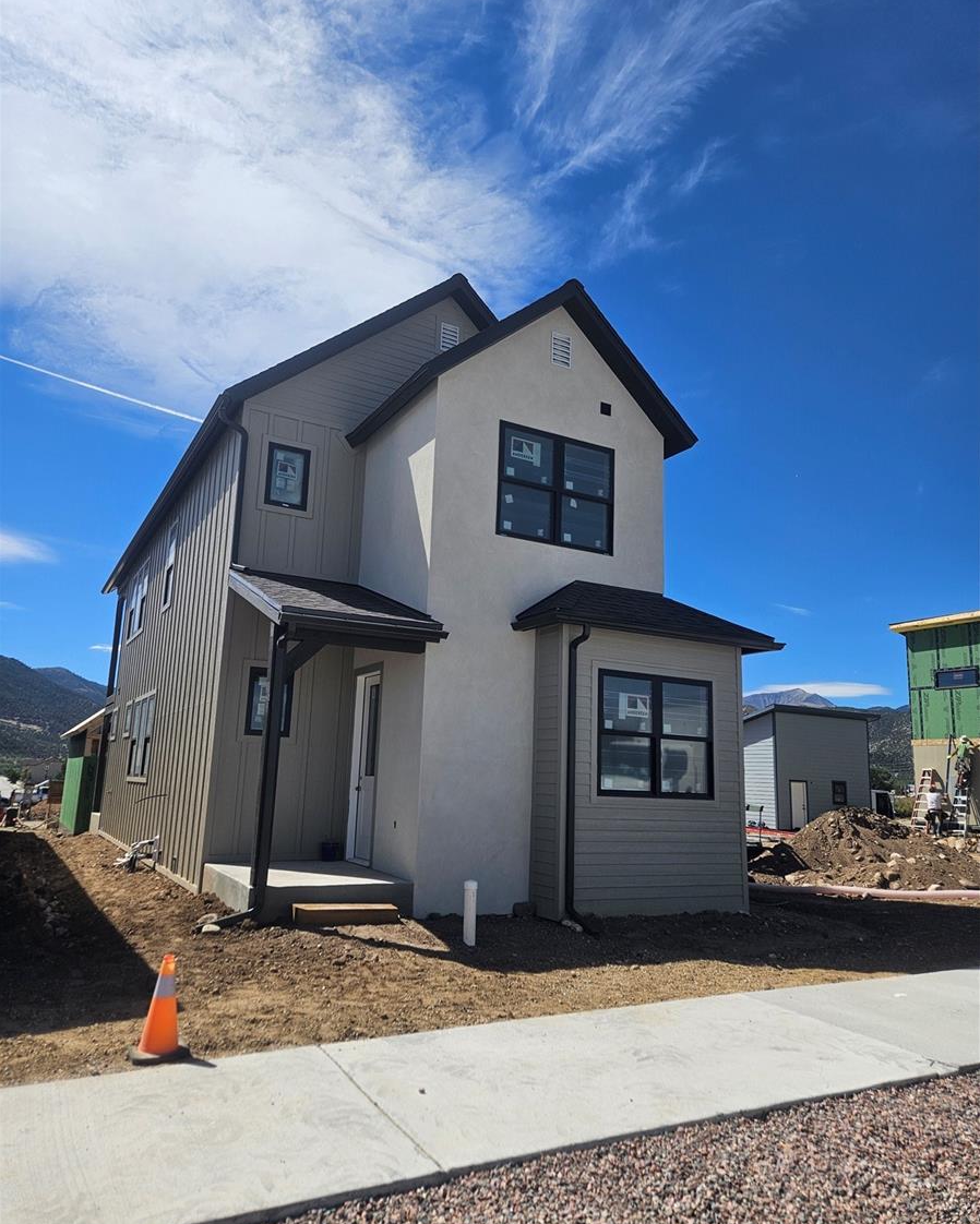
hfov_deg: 58.8
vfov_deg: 70.3
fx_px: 870
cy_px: 616
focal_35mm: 24
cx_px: 490
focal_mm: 5.4
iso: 25
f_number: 1.8
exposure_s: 1/2476
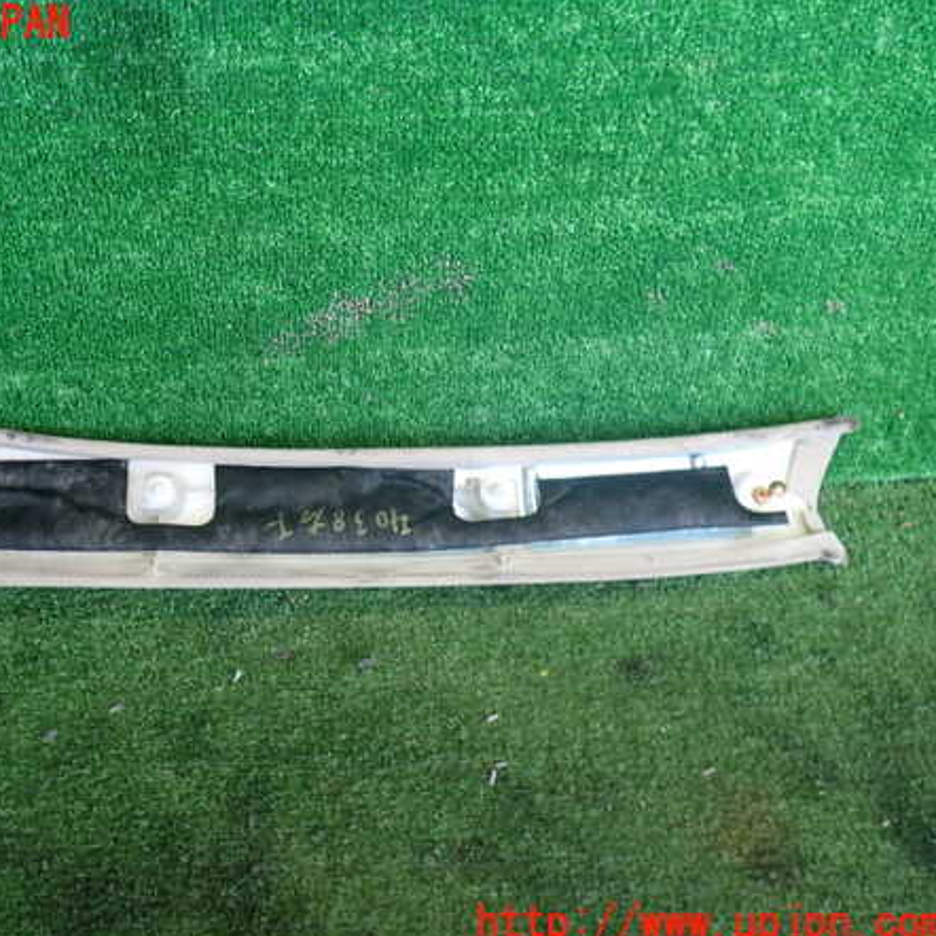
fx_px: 1101
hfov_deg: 45.4
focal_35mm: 36
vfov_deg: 46.0
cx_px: 320
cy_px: 474
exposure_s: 1/60
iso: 200
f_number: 2.3
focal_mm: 5.4
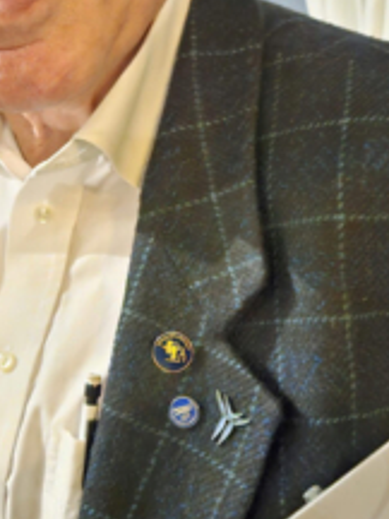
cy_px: 226
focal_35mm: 51
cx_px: 252
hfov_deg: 28.4
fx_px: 764
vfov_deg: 37.4
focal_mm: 5.4
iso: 1600
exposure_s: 1/14
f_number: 1.8
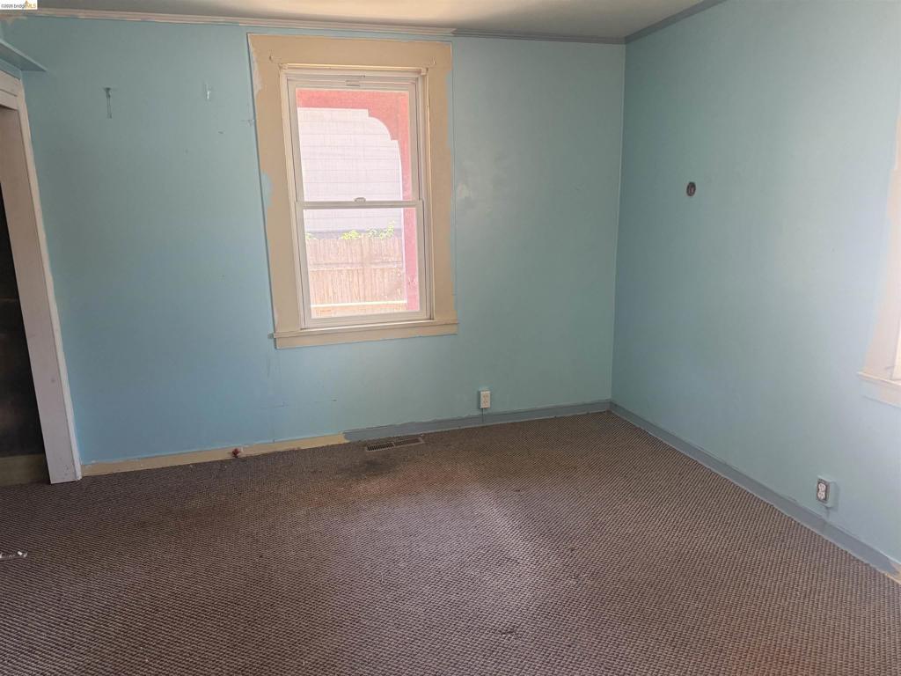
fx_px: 625
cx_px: 450
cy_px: 338
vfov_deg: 56.8
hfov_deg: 71.6
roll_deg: -0.5
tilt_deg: -10.7
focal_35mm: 24
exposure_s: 1/120
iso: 320
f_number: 1.78
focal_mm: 6.76
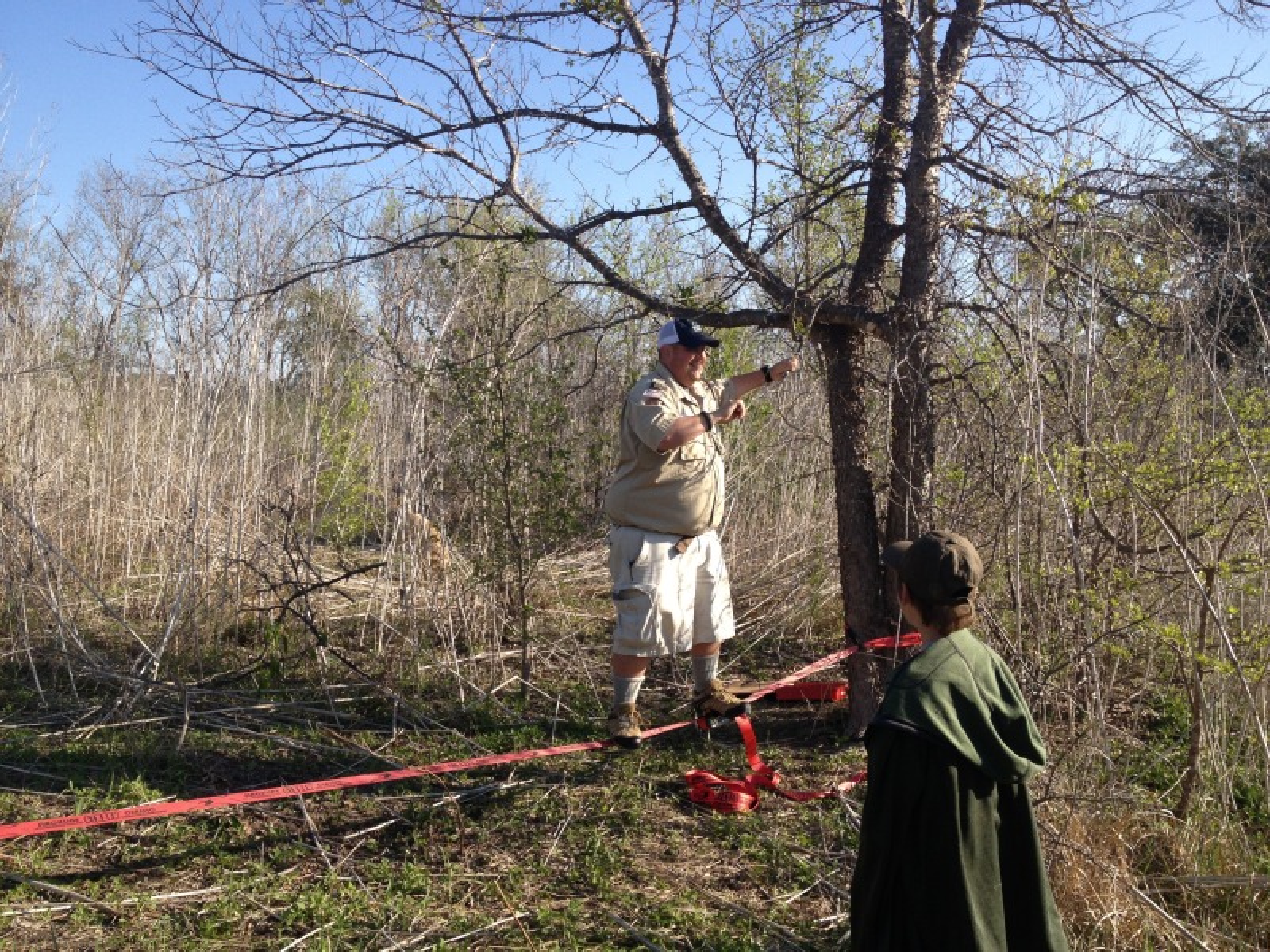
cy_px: 476
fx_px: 1284
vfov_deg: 40.7
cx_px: 635
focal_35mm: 35
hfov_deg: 52.6
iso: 50
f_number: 2.4
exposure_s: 1/890
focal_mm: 4.28
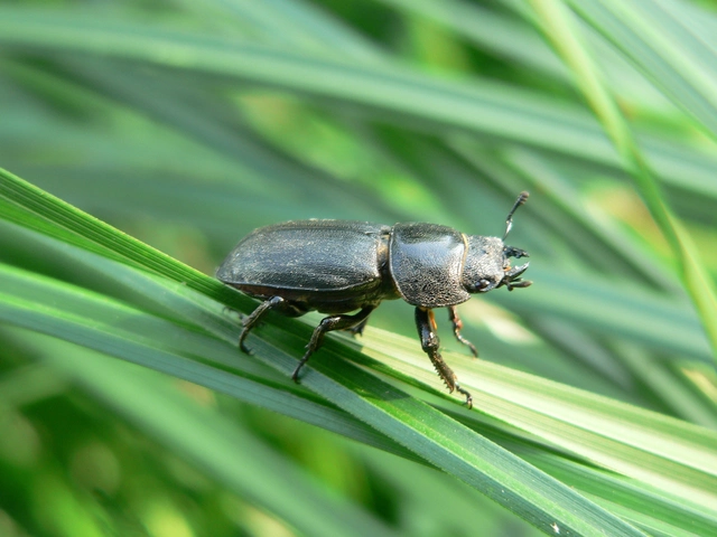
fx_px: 2009
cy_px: 268
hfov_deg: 20.2
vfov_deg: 15.2
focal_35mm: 97
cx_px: 358
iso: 100
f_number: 2.8
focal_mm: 16.2
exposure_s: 1/25
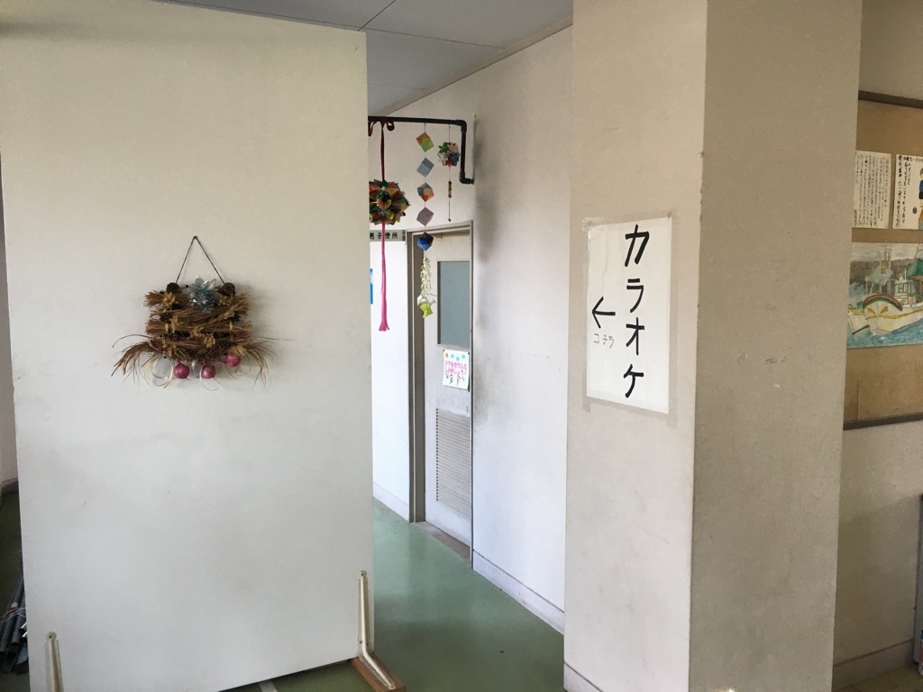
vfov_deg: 48.2
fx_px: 773
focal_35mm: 29
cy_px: 346
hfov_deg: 61.7
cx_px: 462
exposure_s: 1/30
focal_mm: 4.15
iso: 40
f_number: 2.2
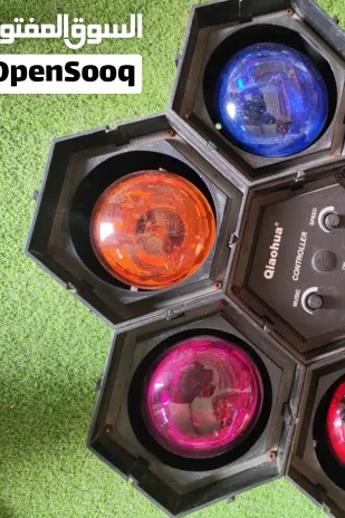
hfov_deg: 37.3
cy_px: 255
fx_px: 475
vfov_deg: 57.2
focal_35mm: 33
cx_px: 310
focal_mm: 5.4
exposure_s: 1/50
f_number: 1.8
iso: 124
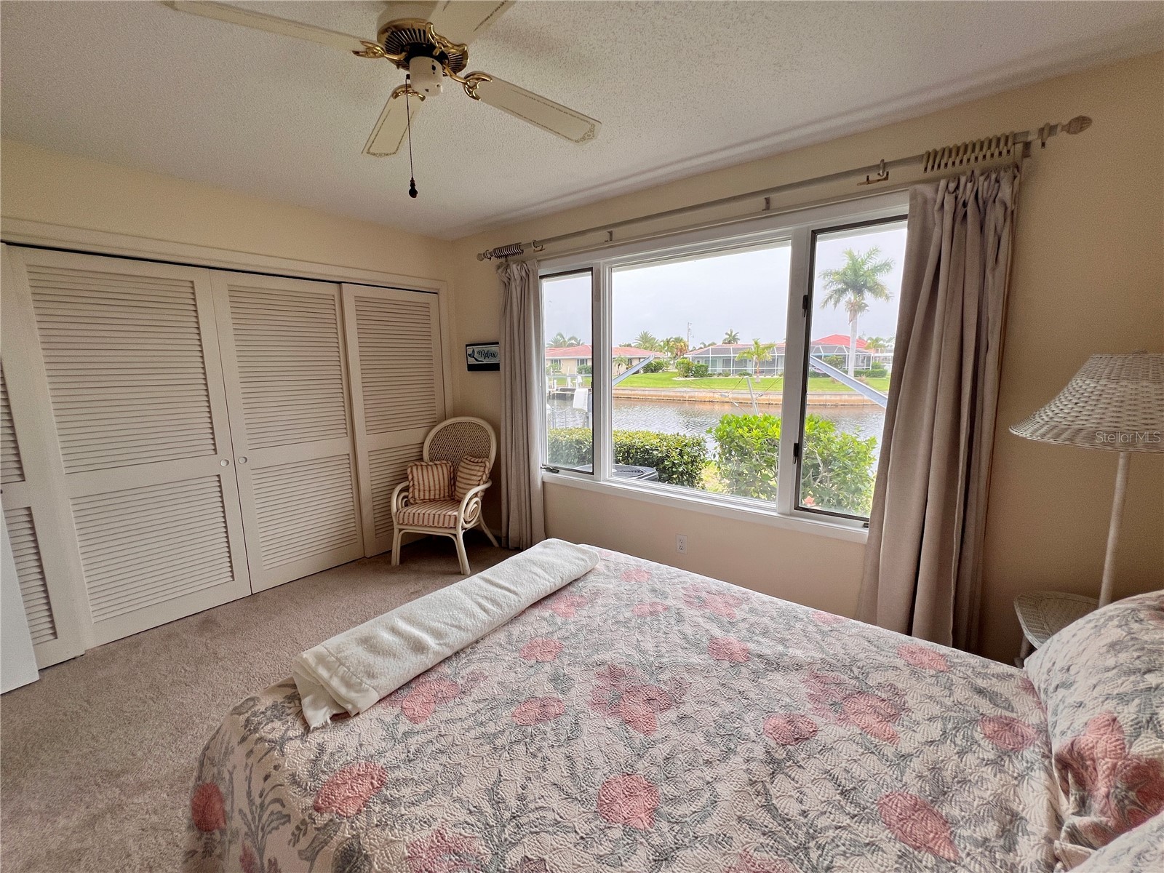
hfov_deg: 106.2
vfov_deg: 89.9
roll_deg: +0.9
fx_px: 437
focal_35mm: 13
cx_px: 582
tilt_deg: -9.5
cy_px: 436
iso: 32
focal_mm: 1.57
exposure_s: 1/278
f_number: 1.8
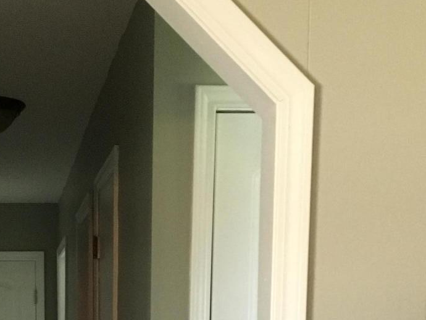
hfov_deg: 22.7
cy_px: 494
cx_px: 49
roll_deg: +0.9
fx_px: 1034
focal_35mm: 84
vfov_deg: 16.0
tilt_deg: -7.7
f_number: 2.2
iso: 200
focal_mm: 4.15
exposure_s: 1/30
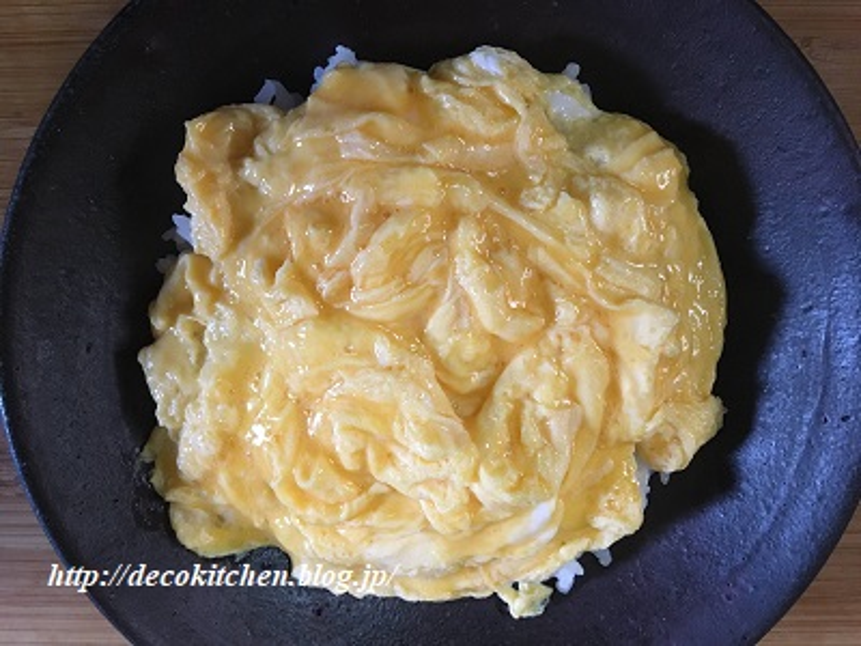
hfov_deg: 61.7
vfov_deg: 48.2
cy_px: 323
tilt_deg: -79.4
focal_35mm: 29
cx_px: 430
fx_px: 721
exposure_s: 1/24
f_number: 2.2
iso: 200
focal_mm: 4.15
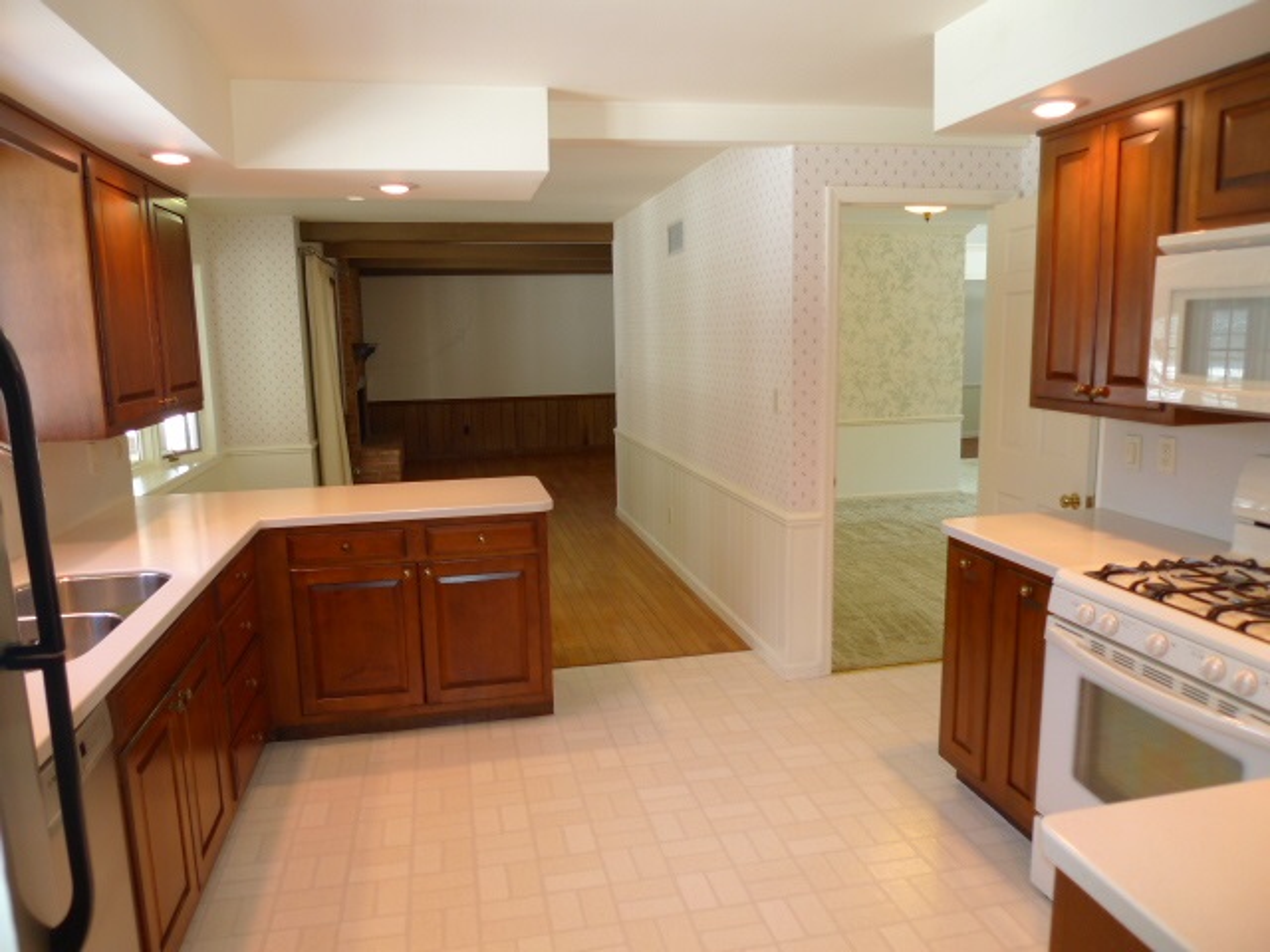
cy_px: 476
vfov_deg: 56.8
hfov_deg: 71.6
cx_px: 635
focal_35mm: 24
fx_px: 881
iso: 100
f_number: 2
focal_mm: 5.1
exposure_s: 1/25
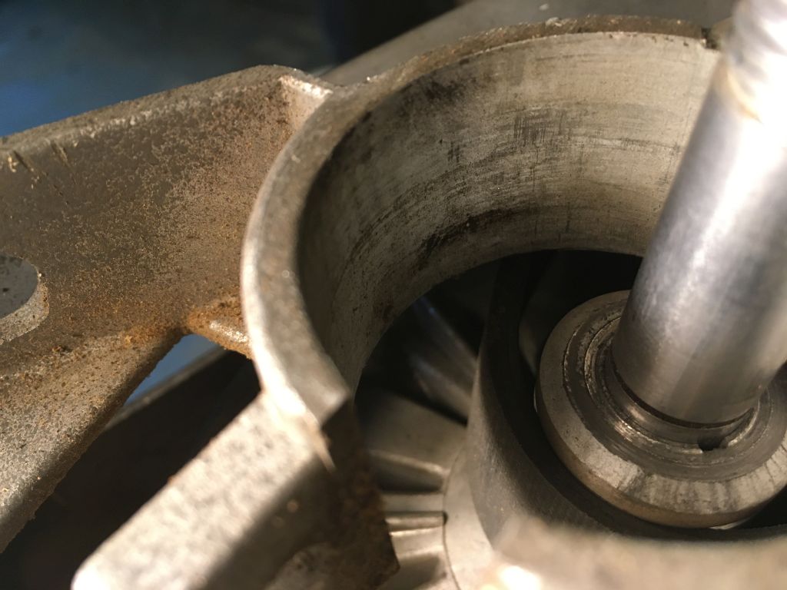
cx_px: 394
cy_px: 295
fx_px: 659
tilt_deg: -50.3
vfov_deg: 48.2
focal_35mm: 29
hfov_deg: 61.7
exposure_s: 1/30
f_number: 2.2
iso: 125
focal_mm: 4.15
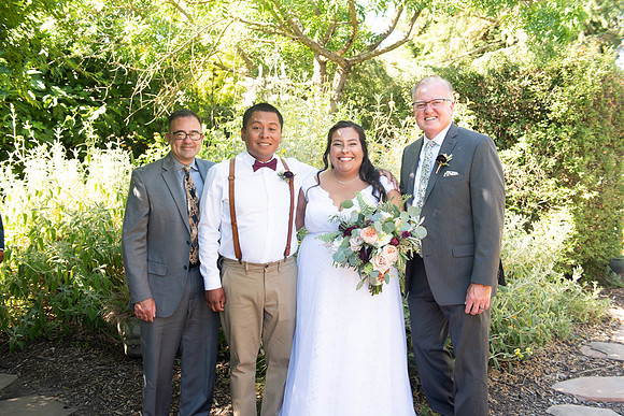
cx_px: 312
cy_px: 208
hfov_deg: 55.8
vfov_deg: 38.9
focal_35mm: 34
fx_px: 589
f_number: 4.5
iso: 640
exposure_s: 1/250
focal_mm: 34
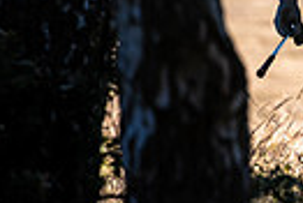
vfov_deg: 1.0
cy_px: -112
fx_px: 11186
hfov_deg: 1.5
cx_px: 664
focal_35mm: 1326
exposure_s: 1/3200
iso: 250
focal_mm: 300
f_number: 5
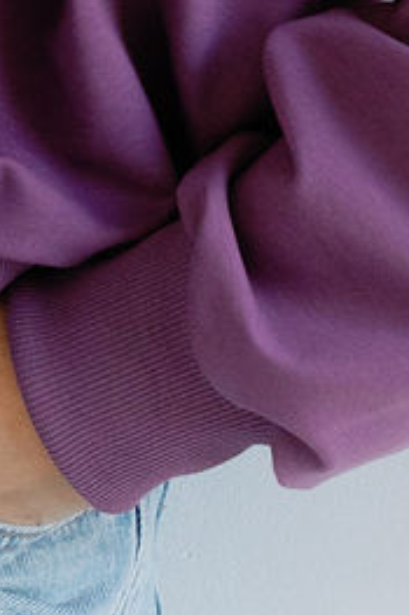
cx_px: -283
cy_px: -673
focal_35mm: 321
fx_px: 5477
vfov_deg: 6.2
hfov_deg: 4.2
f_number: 5.6
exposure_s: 1/160
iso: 1250
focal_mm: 55
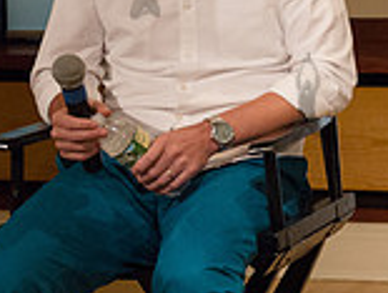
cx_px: 628
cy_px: -26
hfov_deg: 11.8
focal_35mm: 158
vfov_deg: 9.3
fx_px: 1775
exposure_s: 1/1000
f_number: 3.5
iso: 3200
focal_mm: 44
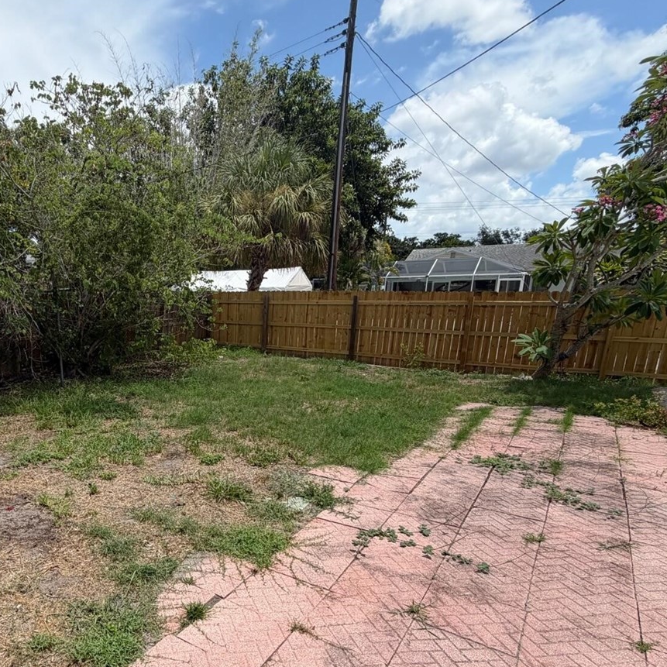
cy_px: 407
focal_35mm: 23
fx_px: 501
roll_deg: +1.1
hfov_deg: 62.6
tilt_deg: -11.6
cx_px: 151
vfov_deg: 66.5
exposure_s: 1/820
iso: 25
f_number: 2.2
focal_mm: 2.22
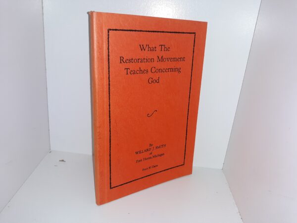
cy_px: 112
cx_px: 148
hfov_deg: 63.4
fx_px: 240
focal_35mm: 28
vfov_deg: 49.7
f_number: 1.7
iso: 40
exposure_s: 1/160
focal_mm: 3.7
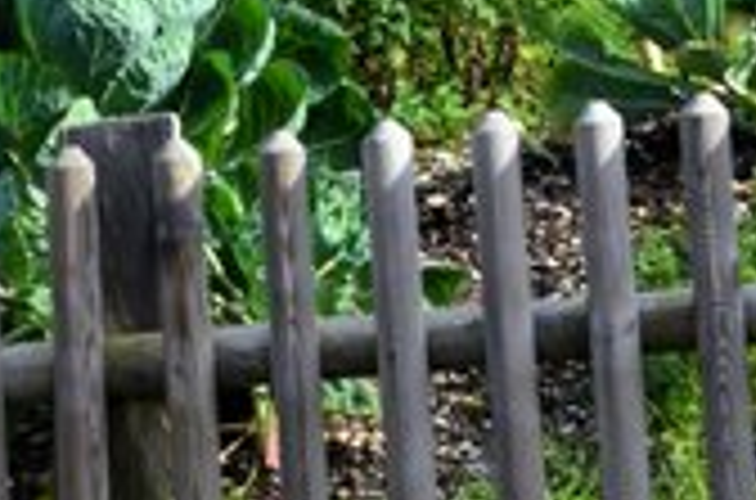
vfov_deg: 6.1
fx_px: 4481
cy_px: -644
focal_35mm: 214
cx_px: 1314
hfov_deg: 9.2
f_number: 9
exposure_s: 1/125
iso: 320
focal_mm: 30
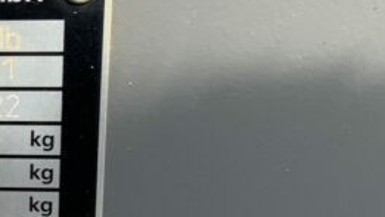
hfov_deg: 16.0
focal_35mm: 124
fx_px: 1266
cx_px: -168
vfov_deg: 9.8
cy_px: 171
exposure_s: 1/272
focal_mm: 3
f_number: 1.8
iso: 16
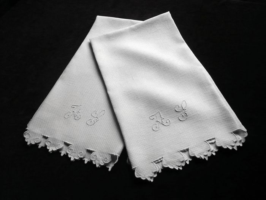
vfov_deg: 40.7
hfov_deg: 52.6
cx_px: 133
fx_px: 269
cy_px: 100
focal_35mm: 35
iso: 400
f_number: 2.8
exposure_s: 1/250
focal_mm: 5.8
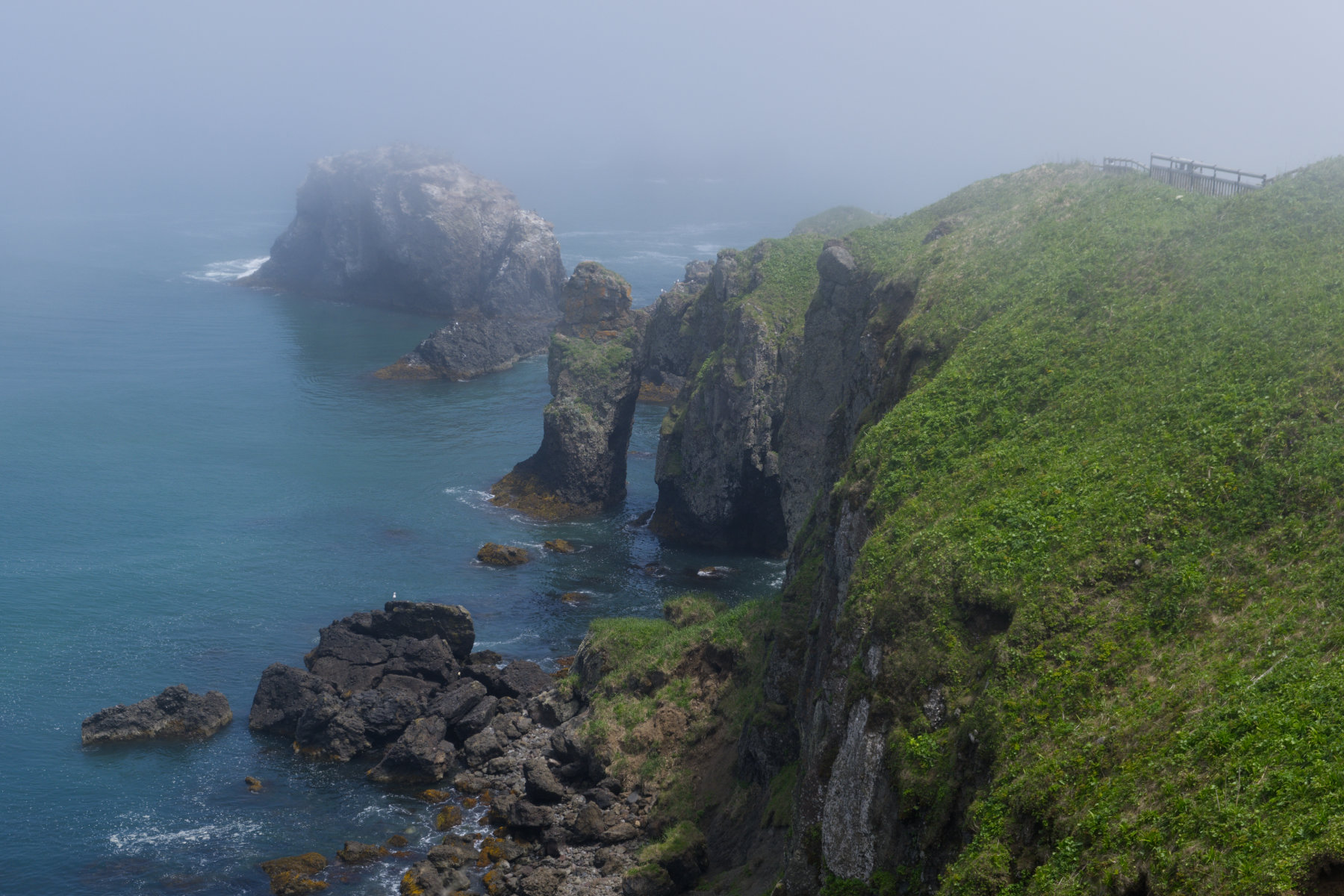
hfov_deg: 36.9
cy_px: 448
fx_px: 2016
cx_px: 672
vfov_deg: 25.1
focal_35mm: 54
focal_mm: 35.8
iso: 125
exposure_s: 1/450
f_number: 5.6
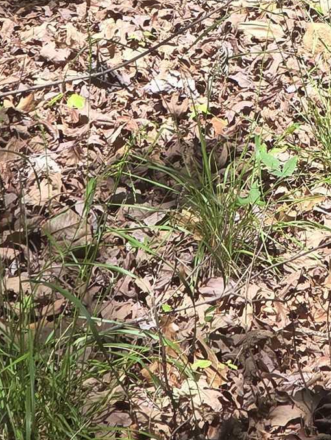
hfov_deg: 6.3
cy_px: -262
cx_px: 502
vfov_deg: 8.2
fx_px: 2981
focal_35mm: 234
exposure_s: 1/350
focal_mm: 7
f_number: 2.4
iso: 25
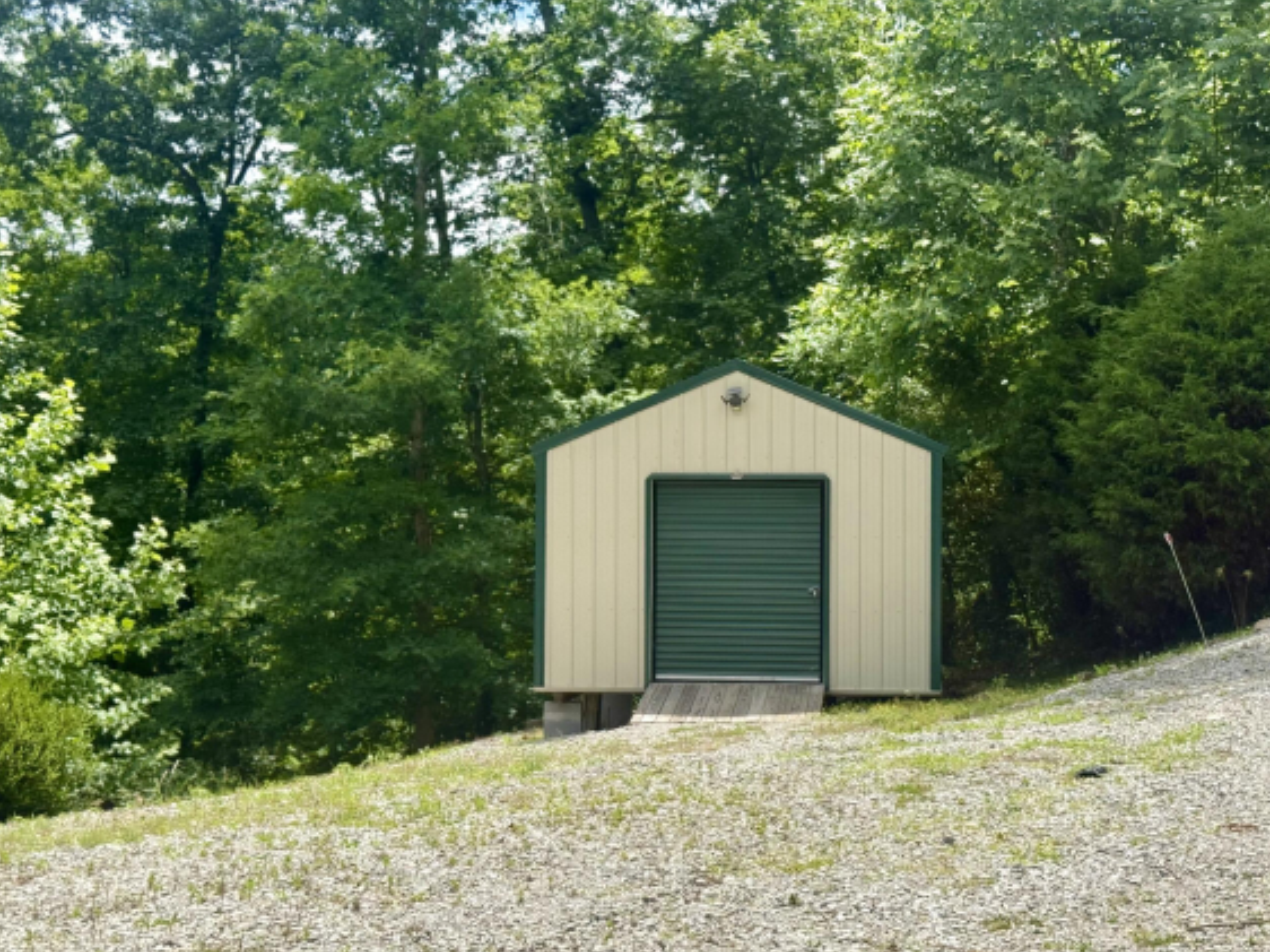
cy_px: 520
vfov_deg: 25.6
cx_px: 740
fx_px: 2090
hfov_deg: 33.7
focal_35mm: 57
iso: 64
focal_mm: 6.76
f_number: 1.78
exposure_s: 1/2865
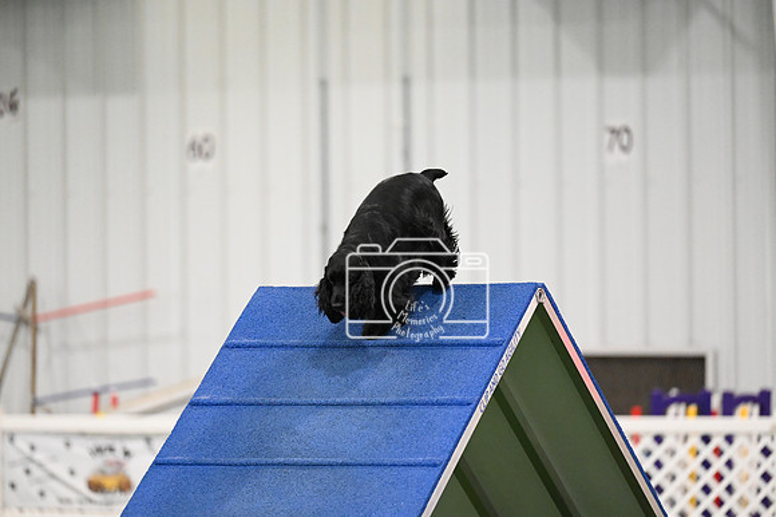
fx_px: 4308
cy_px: 258
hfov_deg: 10.3
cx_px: 388
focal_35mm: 200
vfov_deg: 6.9
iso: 10000
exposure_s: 1/1000
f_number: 3.2
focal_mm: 200
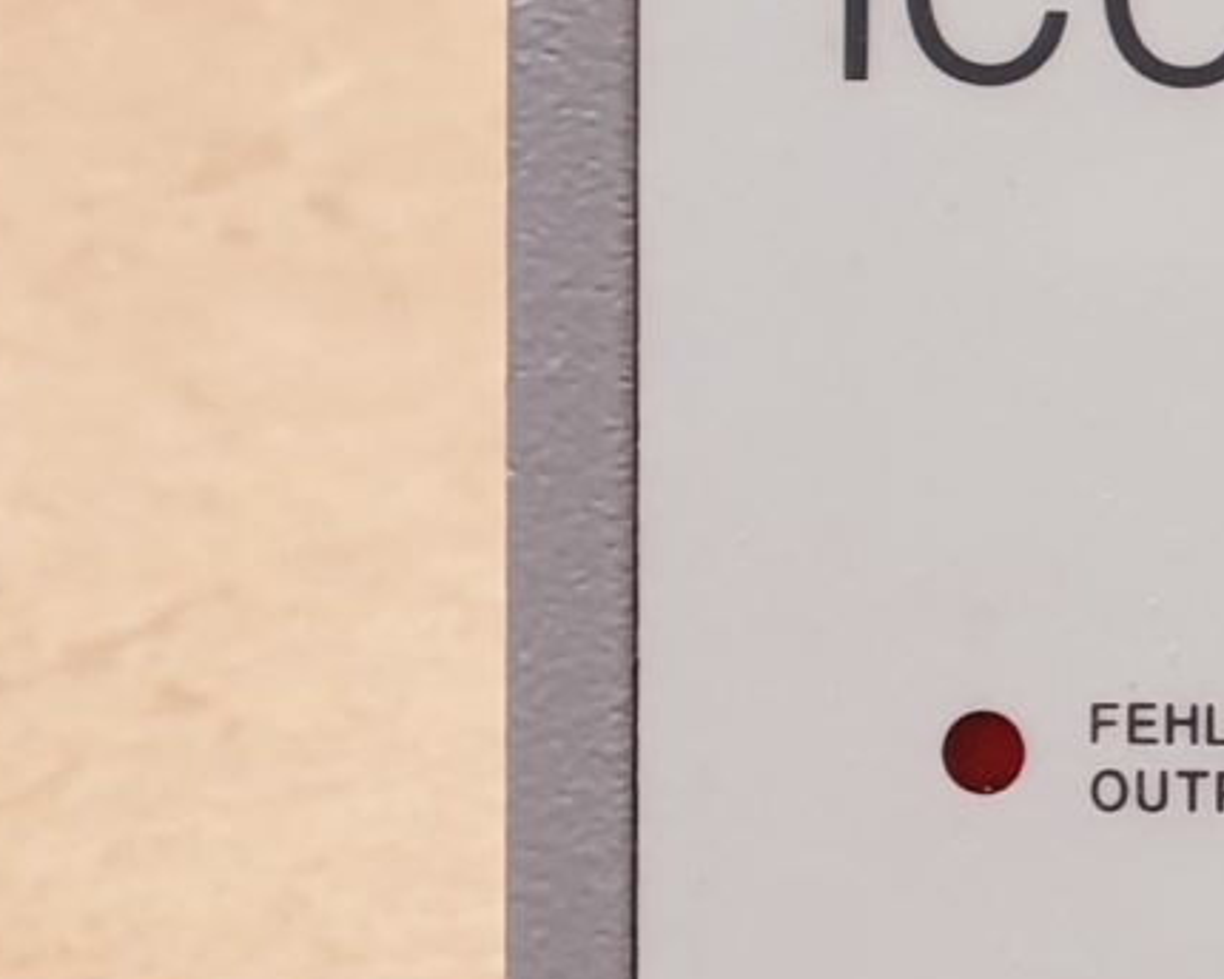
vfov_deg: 10.2
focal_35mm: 151
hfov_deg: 9.9
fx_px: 5470
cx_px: 3555
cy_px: 521
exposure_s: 1/50
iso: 80
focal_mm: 4.3
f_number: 2.4
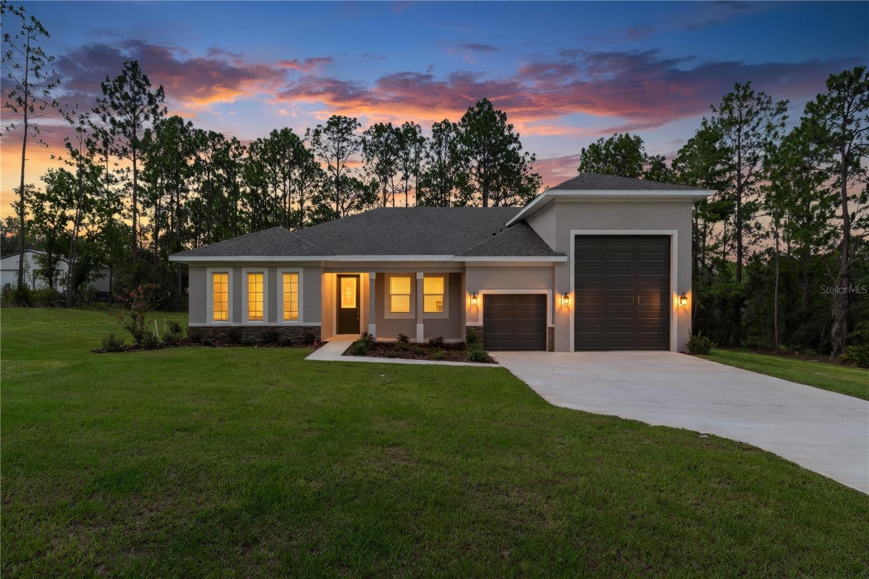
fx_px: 471
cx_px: 434
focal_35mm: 20
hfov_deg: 85.4
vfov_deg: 63.2
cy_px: 290
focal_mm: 13
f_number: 8
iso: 320
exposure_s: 1/640
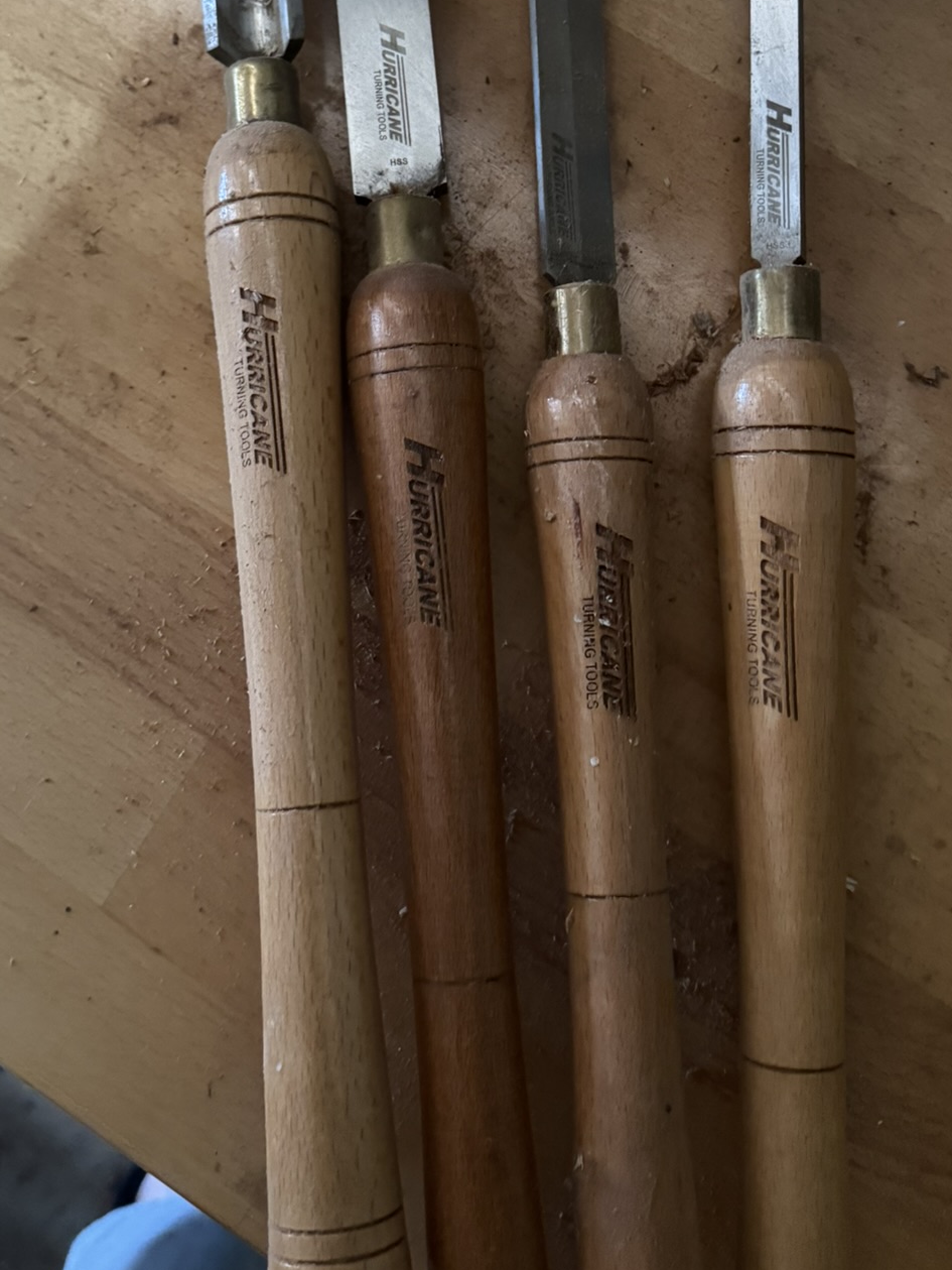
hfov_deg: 36.8
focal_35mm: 39
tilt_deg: -81.4
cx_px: 451
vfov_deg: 46.6
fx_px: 1430
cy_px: 364
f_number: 1.78
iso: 1000
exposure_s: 1/34
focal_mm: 6.76
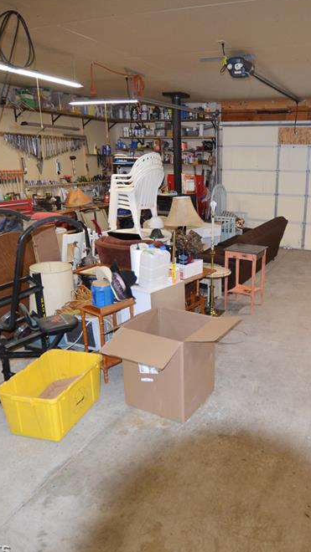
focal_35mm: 27
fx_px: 393
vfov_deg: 70.2
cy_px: 279
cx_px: 231
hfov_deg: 41.9
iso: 720
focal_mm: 11
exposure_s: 1/60
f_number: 3.5
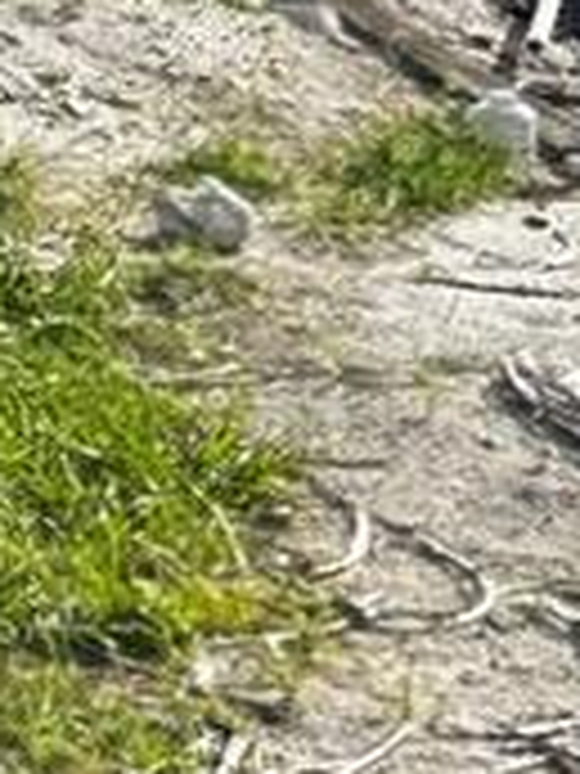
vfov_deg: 11.6
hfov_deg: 7.7
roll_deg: +2.7
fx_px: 3731
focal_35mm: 167
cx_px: -1160
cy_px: -184
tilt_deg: -11.3
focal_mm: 6.76
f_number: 1.78
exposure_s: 1/2710
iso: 80
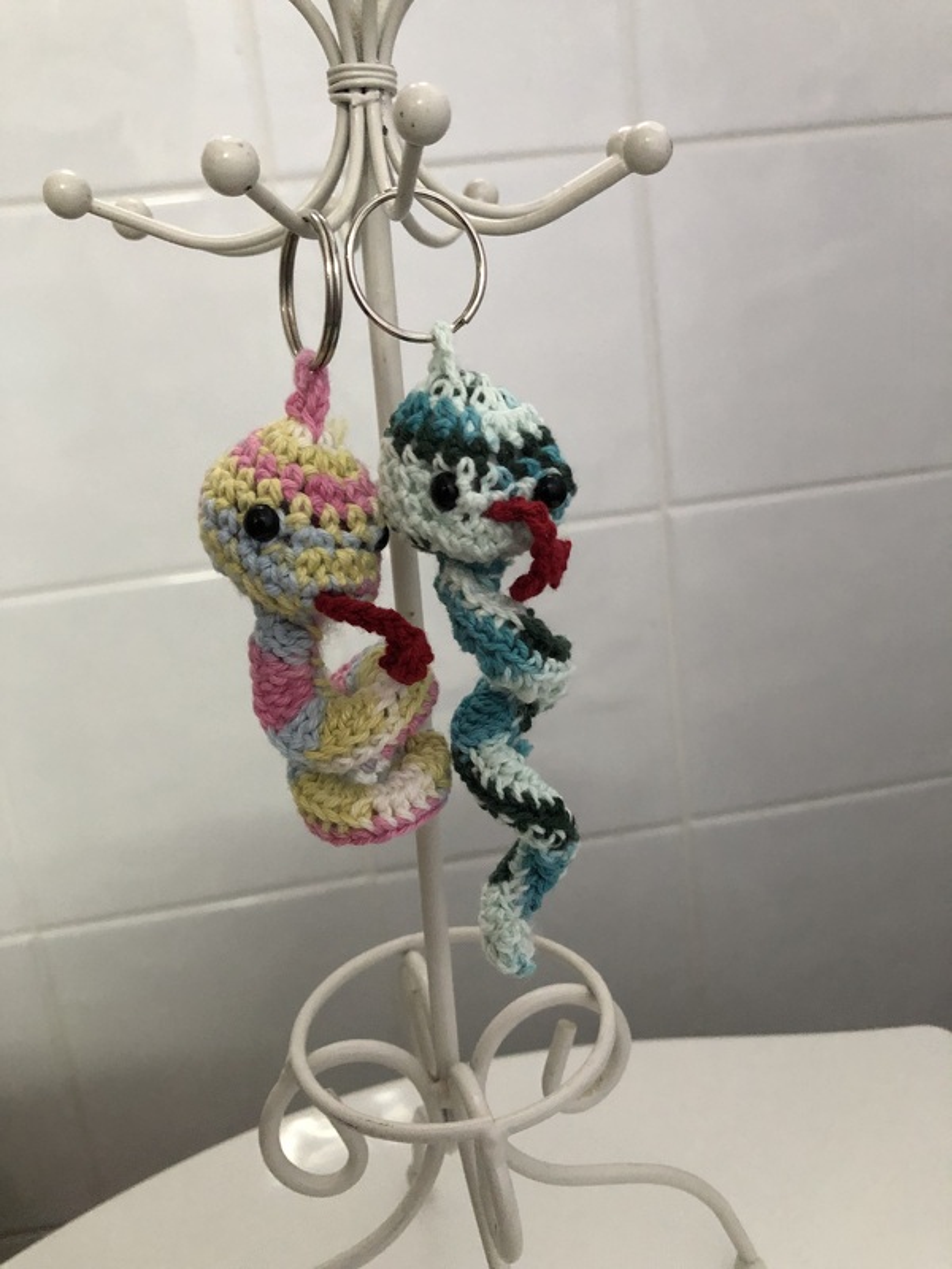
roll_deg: +6.6
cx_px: 476
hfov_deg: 49.7
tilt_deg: -13.5
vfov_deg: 63.4
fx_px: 1027
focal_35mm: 28
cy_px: 634
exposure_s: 1/14
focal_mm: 3.99
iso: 100
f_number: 1.8
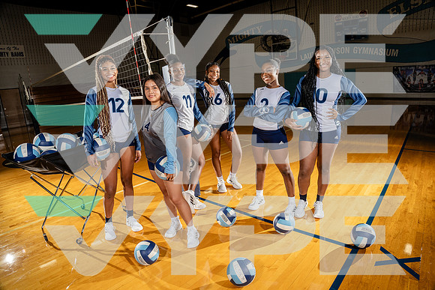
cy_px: 147
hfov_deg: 83.2
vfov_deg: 61.3
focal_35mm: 20
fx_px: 245
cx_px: 218
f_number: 8
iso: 500
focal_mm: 20
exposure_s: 1/250
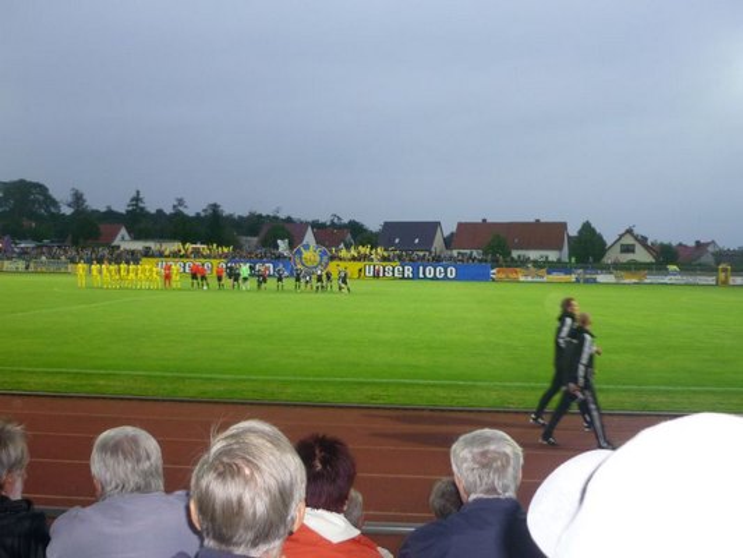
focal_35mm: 33
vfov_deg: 43.0
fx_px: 708
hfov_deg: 55.3
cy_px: 279
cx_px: 372
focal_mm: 5.5
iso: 250
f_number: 2.8
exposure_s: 1/30
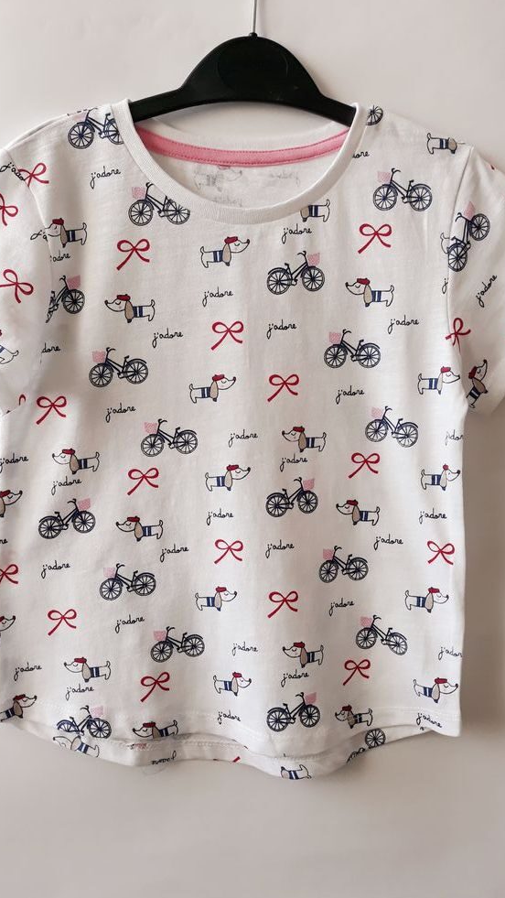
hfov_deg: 38.9
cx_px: 227
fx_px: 714
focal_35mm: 30
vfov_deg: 64.3
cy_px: 454
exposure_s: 1/33
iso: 50
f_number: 1.7
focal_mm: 3.71
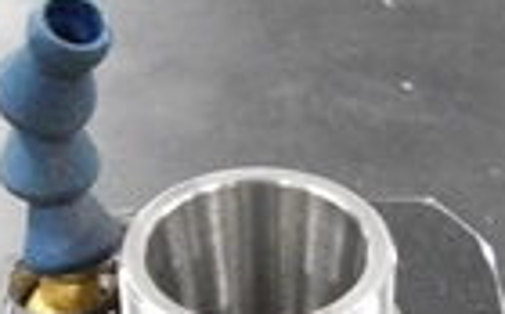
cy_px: 469
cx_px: 299
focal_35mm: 106
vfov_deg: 11.8
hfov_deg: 19.7
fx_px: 1457
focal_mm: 6.3
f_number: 3.1
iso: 800
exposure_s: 1/40
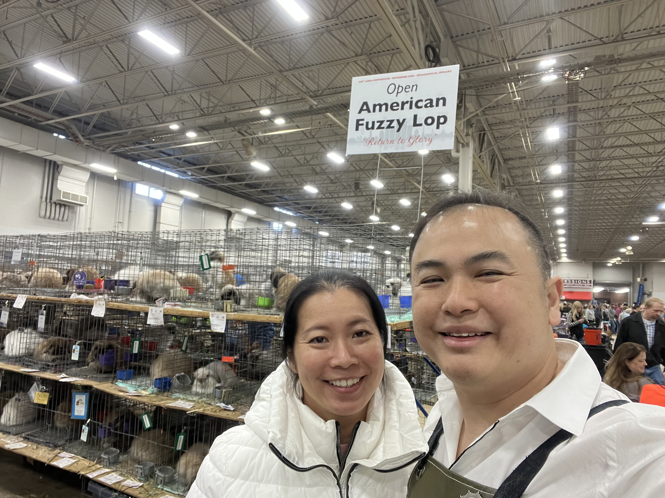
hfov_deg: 73.9
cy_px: 249
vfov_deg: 58.9
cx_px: 332
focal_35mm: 23
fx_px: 442
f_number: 2.2
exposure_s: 1/60
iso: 200
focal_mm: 2.71
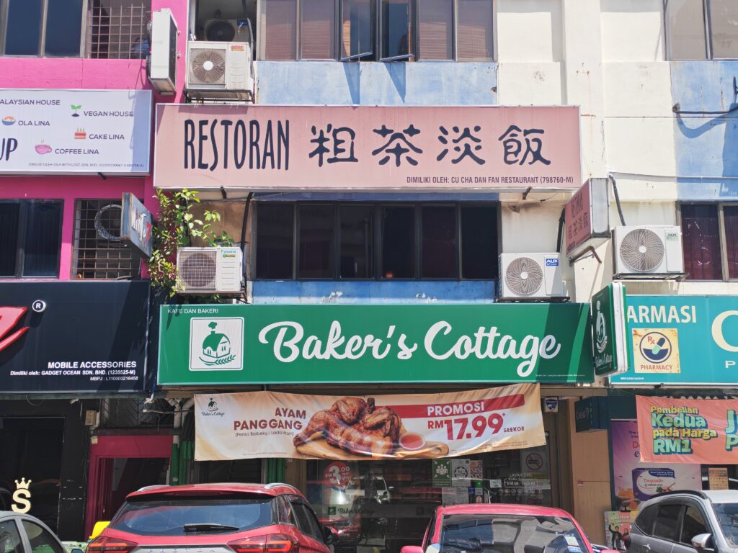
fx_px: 1023
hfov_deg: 39.7
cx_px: 369
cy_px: 276
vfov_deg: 30.3
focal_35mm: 48
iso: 50
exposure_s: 1/640
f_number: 1.9
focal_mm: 6.12
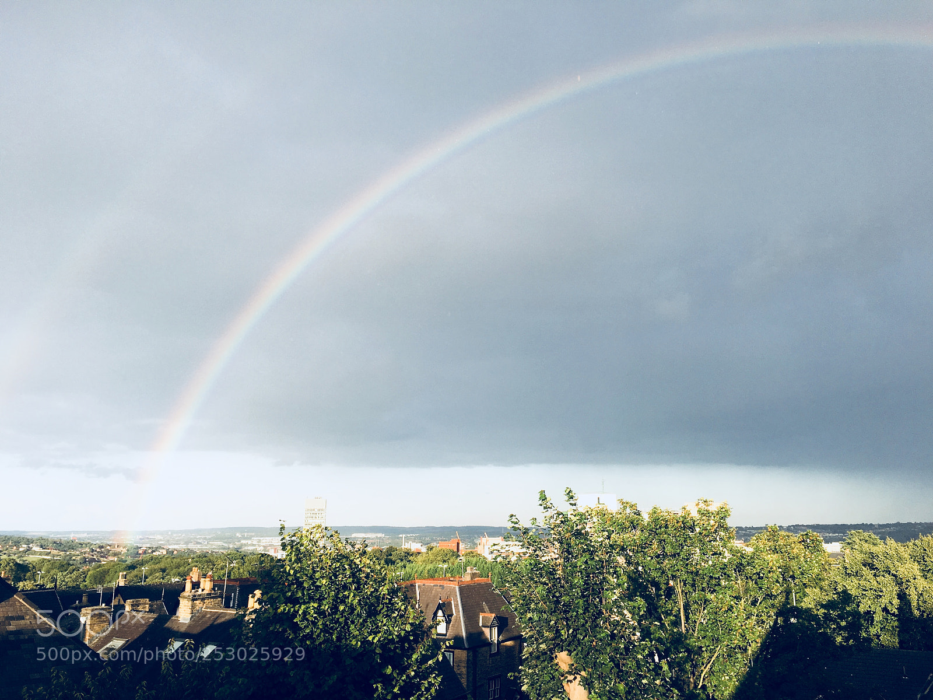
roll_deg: +0.9
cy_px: 350
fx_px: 782
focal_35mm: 29
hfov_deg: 61.7
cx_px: 466
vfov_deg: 48.2
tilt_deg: +11.7
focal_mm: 4.15
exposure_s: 1/478
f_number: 2.2
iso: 25
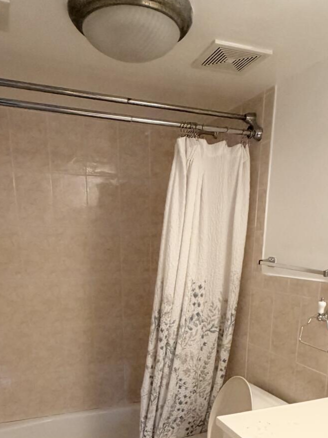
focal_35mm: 32
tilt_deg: -16.1
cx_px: 178
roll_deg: -1.2
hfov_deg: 44.1
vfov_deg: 52.5
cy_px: 360
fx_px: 404
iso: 250
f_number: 2.2
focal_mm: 2.22
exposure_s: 1/120
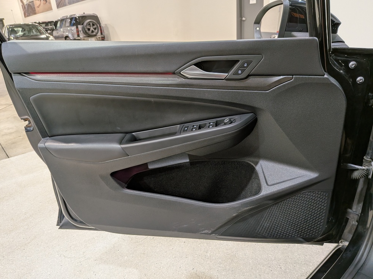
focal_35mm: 25
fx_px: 269
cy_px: 139
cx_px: 179
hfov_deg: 69.4
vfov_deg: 54.9
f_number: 1.7
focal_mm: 4.53
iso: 134
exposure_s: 1/120
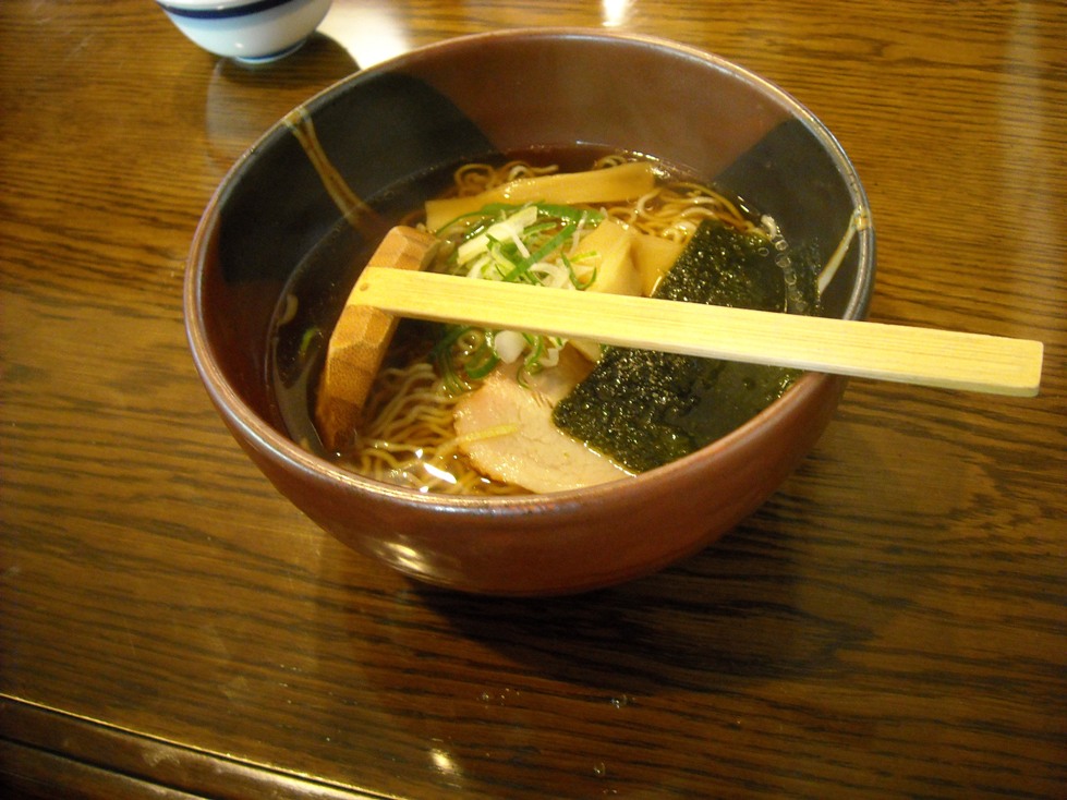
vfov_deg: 40.7
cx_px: 534
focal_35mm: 35
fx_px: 1079
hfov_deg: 52.6
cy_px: 400
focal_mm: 5.7
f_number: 2.8
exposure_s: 1/8
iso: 455
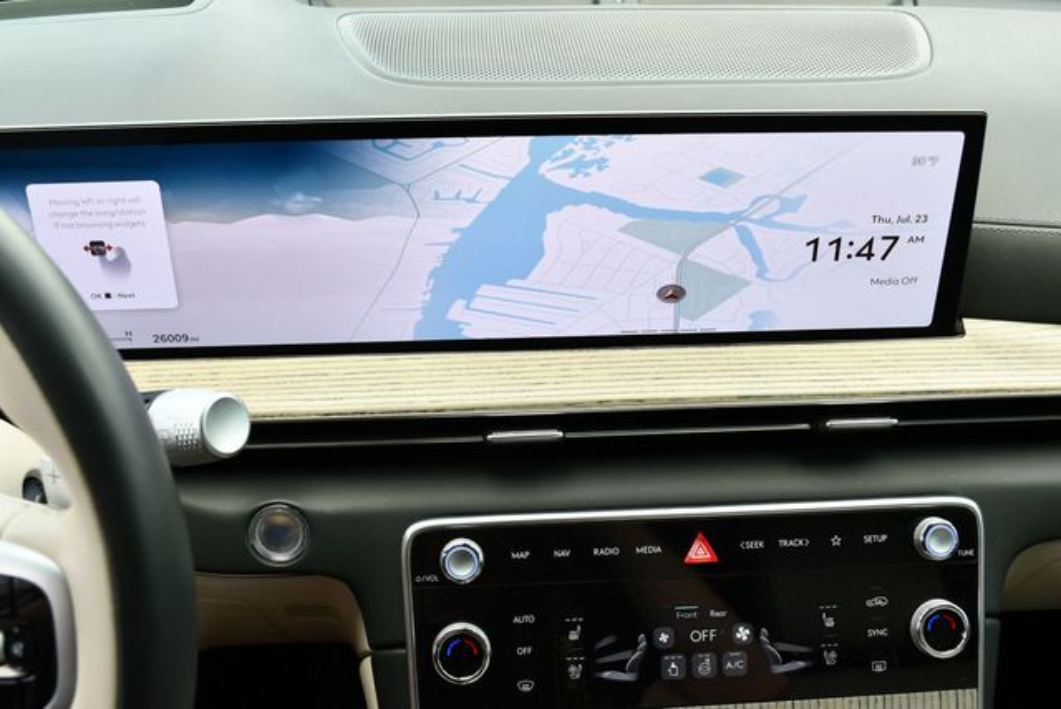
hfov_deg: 53.1
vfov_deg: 36.9
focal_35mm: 36
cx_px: 530
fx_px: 1062
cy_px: 354
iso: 400
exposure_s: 1/250
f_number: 4.5
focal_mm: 18
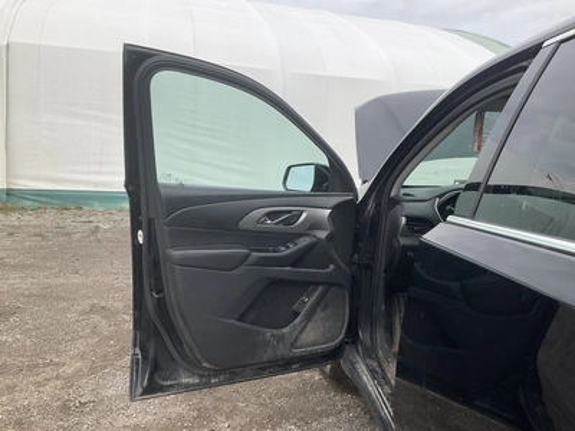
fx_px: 482
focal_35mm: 29
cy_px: 216
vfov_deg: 48.2
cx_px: 288
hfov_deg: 61.7
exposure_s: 1/1195
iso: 25
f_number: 1.8
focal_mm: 3
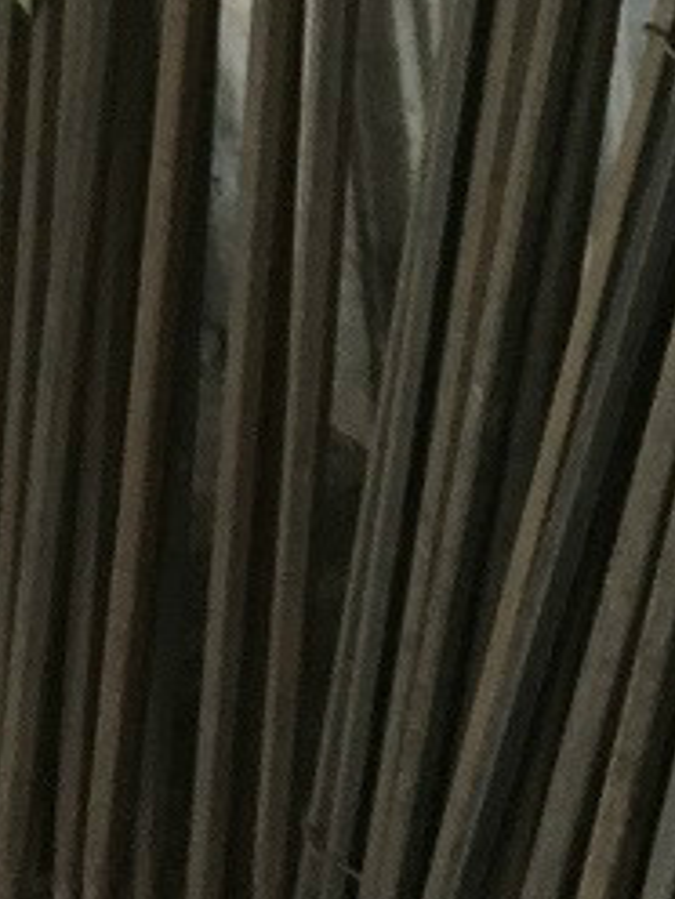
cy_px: 69
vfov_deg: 16.4
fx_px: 3068
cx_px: 802
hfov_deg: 12.3
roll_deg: +1.6
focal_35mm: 118
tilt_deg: -23.5
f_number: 2.2
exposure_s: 1/17
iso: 400
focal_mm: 4.15
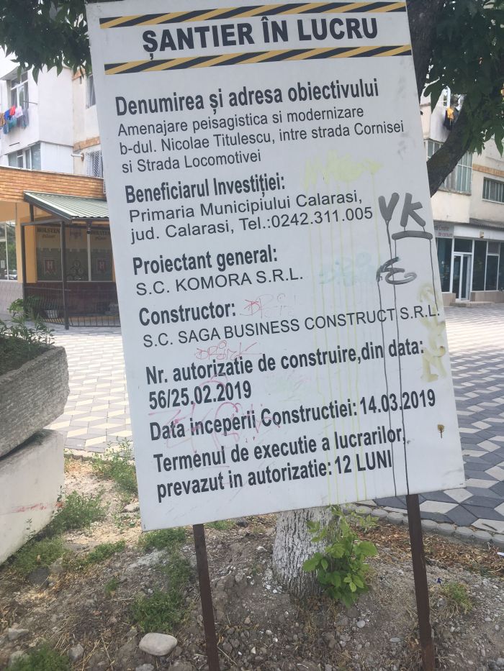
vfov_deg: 61.7
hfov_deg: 48.2
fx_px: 563
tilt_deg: -7.3
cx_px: 252
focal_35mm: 29
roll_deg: +0.8
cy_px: 336
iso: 25
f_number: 2.2
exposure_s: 1/289
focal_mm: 4.15
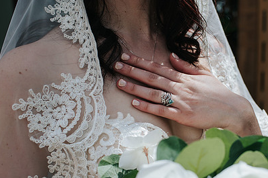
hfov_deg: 38.5
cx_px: 176
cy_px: 126
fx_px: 379
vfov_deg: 26.2
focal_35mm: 51
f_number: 3.5
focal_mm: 35
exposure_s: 1/1250
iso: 110
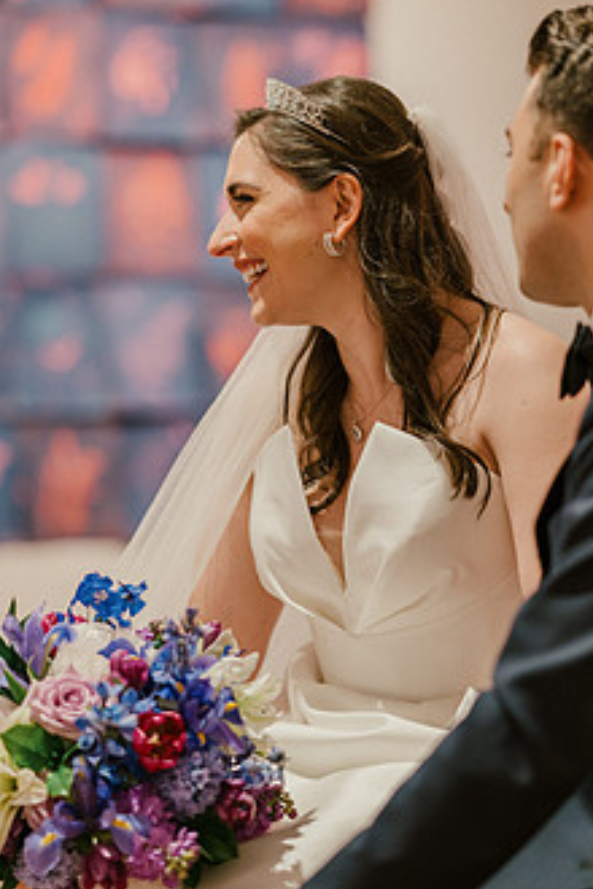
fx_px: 3533
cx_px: 379
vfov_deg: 14.3
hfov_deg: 9.6
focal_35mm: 143
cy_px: 501
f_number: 2
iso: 800
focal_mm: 105
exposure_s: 1/200
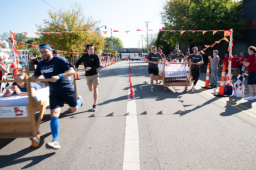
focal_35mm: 25
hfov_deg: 71.9
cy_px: 82
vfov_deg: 51.5
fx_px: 177
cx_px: 132
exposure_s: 1/200
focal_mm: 24
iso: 320
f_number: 9
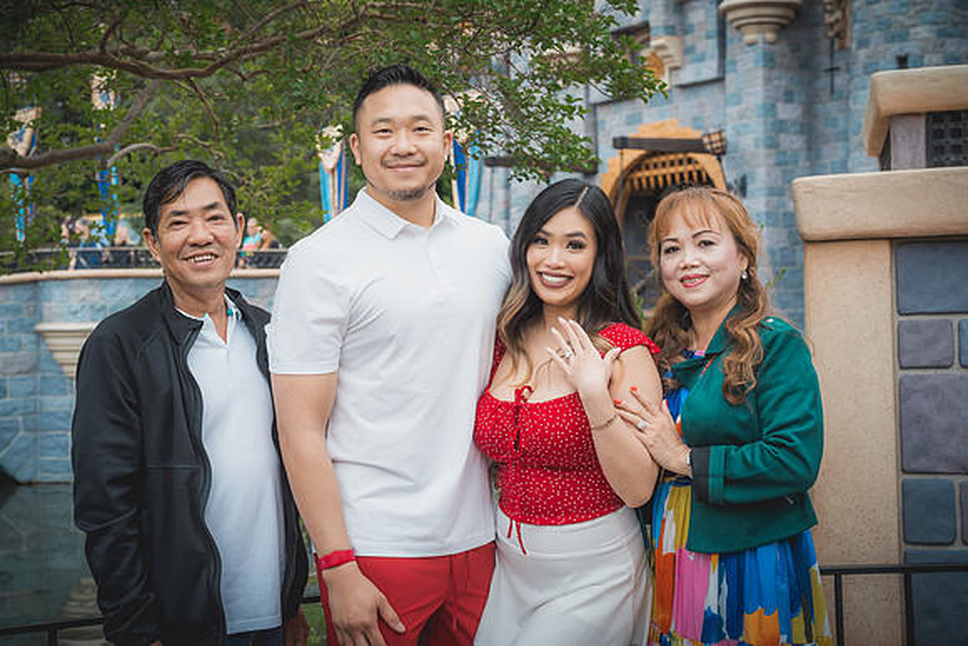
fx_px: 1345
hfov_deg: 39.6
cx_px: 484
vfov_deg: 27.0
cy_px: 323
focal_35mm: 50
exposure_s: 1/125
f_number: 4.5
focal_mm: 50
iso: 250
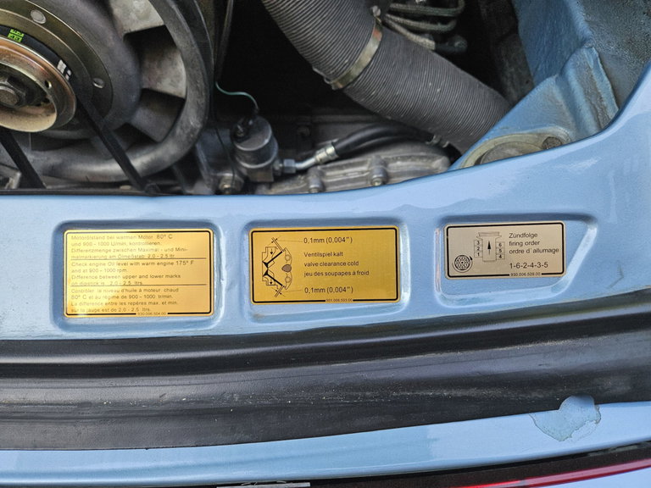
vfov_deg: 58.9
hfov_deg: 73.9
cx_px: 326
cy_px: 244
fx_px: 433
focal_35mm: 23
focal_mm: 5.4
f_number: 1.8
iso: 100
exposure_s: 1/190
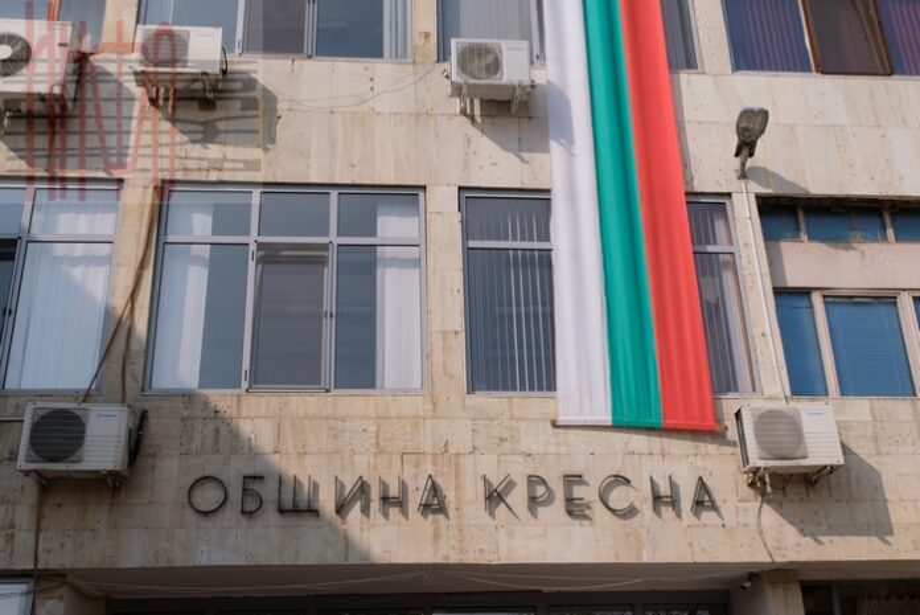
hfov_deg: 50.7
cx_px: 460
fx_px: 972
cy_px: 308
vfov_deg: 35.1
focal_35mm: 38
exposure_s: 1/400
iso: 400
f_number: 14
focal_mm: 25.6
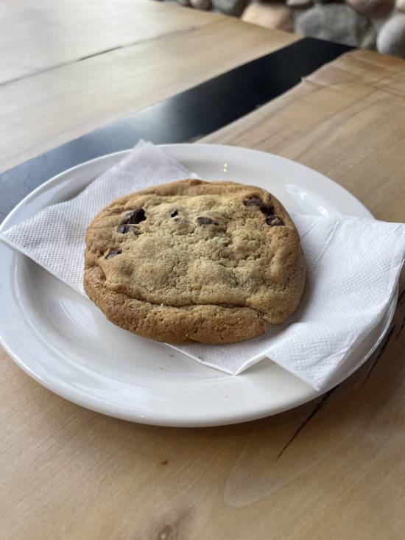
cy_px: 270
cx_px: 202
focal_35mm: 26
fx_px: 405
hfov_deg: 53.1
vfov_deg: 67.3
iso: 32
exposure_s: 1/203
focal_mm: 4.2
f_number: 1.6
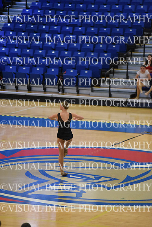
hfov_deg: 6.9
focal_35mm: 200
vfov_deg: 10.3
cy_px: 114
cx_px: 76
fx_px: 1266
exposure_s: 1/1000
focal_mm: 200
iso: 8000
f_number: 2.8
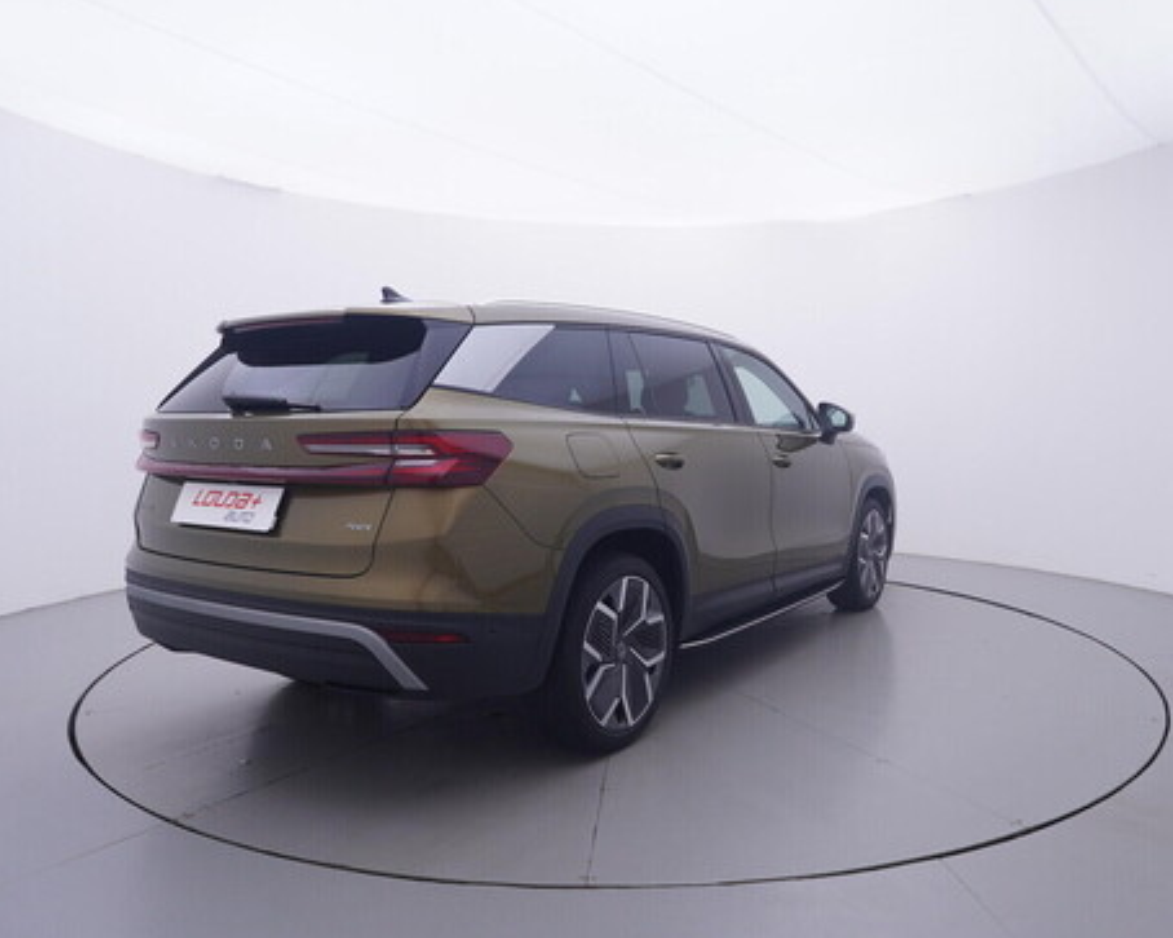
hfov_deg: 66.7
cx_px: 647
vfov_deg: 55.7
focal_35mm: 26
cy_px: 466
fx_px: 887
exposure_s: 1/80
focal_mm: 15
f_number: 5
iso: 200
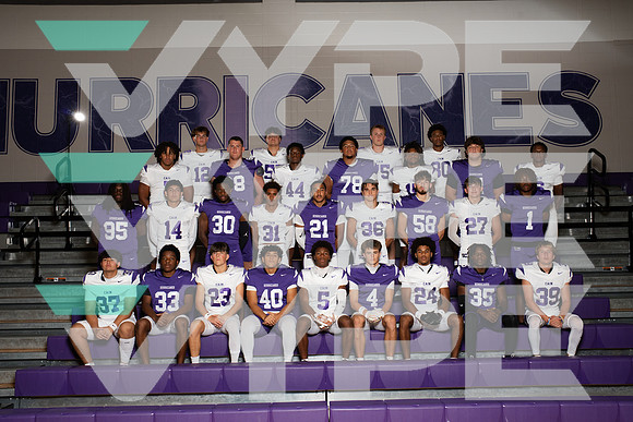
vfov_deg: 38.9
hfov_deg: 55.8
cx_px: 316
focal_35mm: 34
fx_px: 598
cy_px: 211
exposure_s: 1/250
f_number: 8
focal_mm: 34
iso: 640
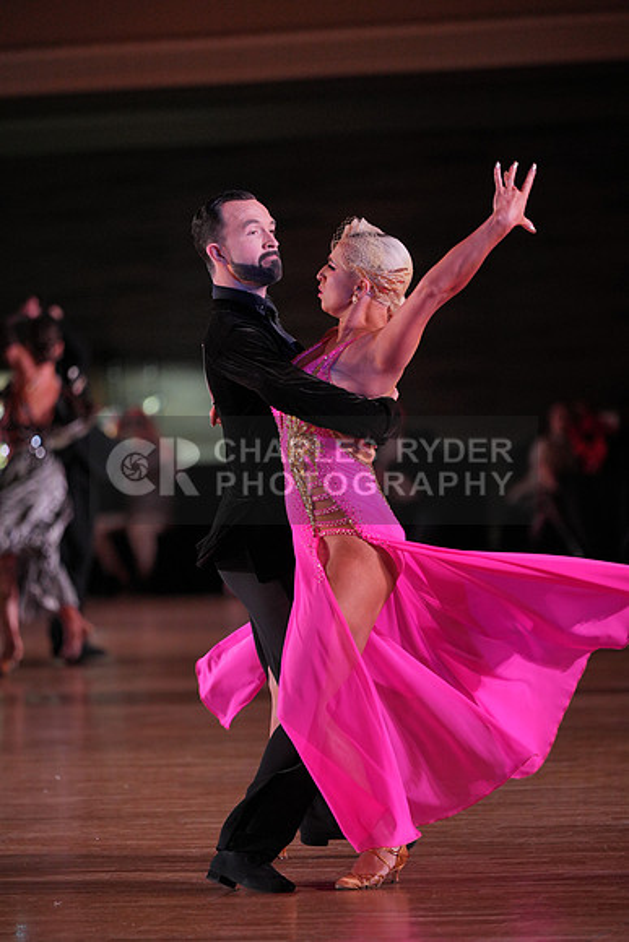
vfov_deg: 10.6
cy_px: 471
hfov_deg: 7.1
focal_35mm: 194
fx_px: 5081
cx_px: 314
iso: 1600
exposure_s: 1/800
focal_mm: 194
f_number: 2.8
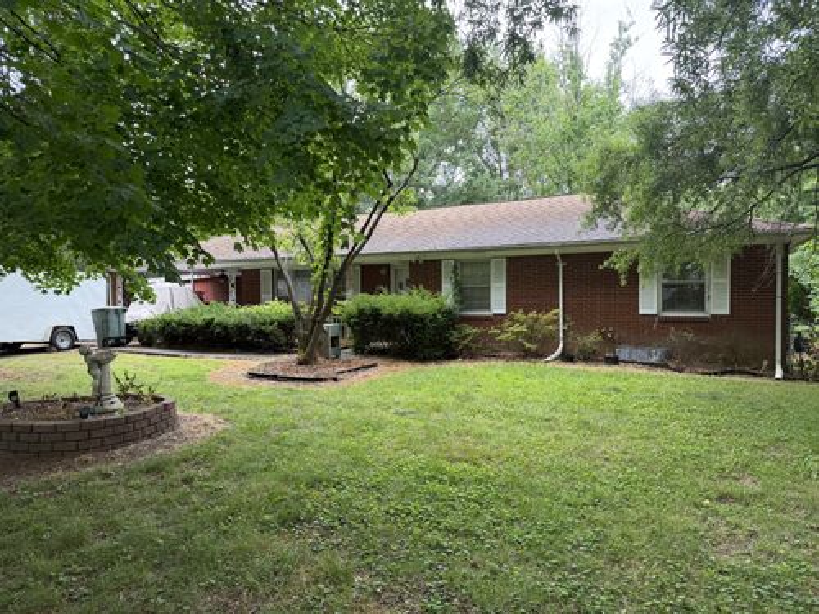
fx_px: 568
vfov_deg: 56.8
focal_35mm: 24
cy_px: 307
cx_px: 410
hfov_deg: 71.6
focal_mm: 6.76
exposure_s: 1/247
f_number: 1.78
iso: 80
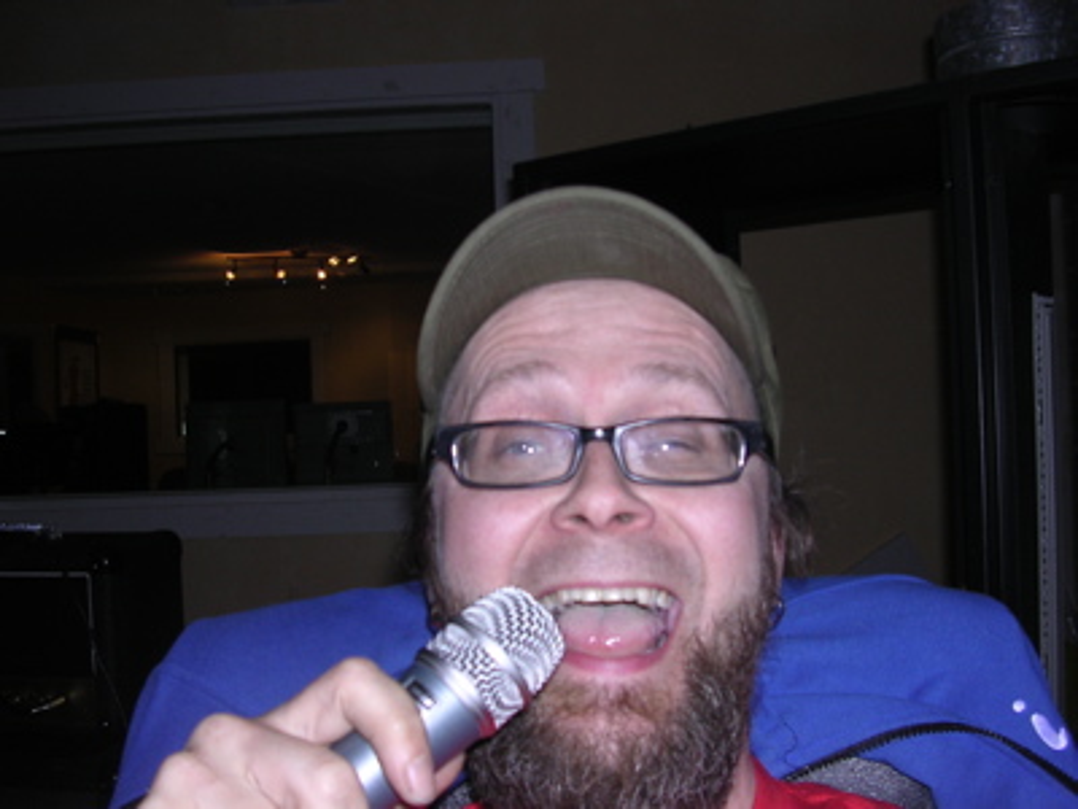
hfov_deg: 49.0
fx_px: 1183
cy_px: 404
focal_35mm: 38
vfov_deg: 37.7
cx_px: 539
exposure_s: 1/60.1
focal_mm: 5.8
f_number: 2.8
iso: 100
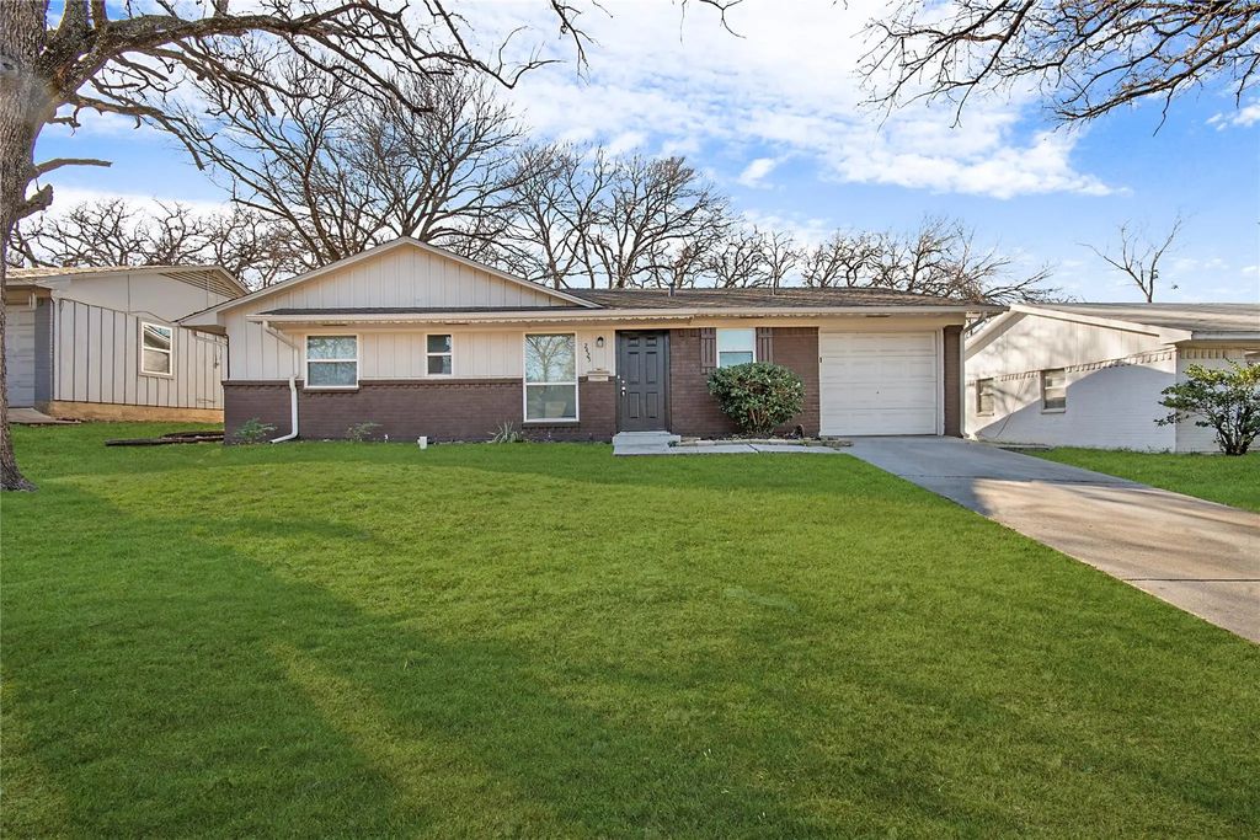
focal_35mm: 15
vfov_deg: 77.3
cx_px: 630
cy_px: 420
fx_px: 525
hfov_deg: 100.4
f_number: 11
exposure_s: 1/60
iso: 100
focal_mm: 10
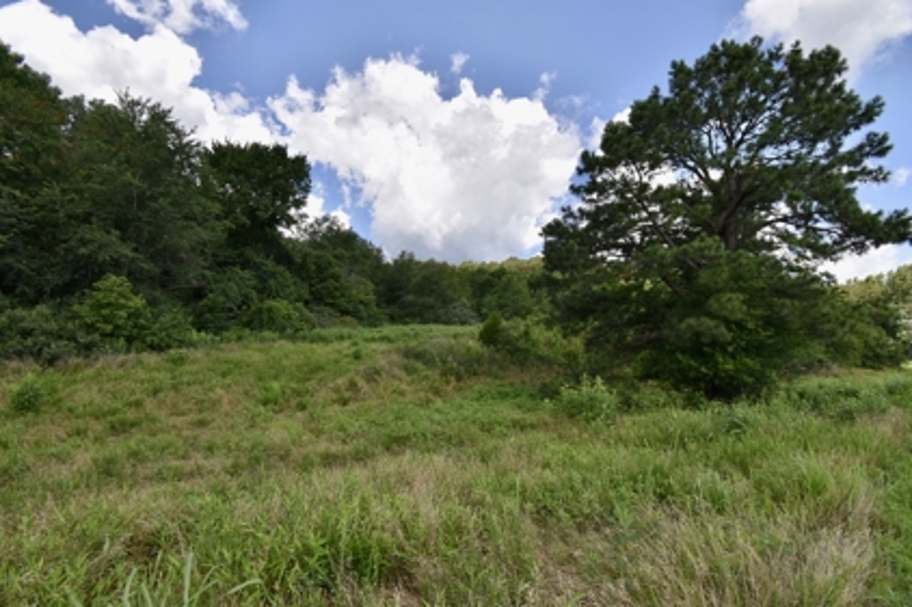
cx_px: 439
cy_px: 315
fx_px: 405
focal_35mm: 16
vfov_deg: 73.7
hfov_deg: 96.7
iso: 100
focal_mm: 10
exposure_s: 1/200
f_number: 8
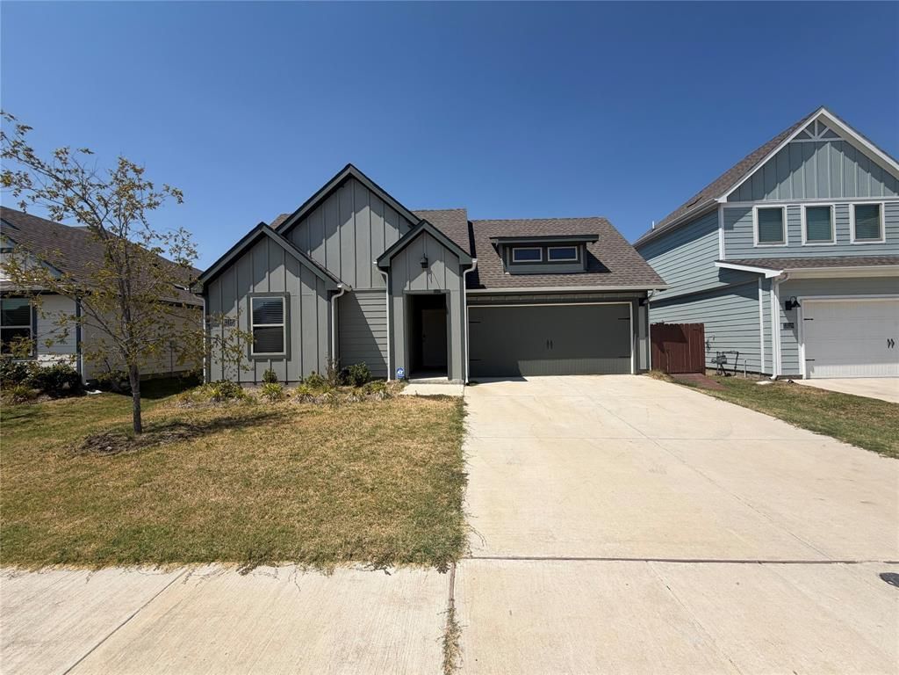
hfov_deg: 102.1
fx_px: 364
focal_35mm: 14
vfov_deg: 85.7
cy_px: 338
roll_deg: +2.3
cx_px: 450
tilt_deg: +1.7
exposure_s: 1/1368
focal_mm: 2.22
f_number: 2.2
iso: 20
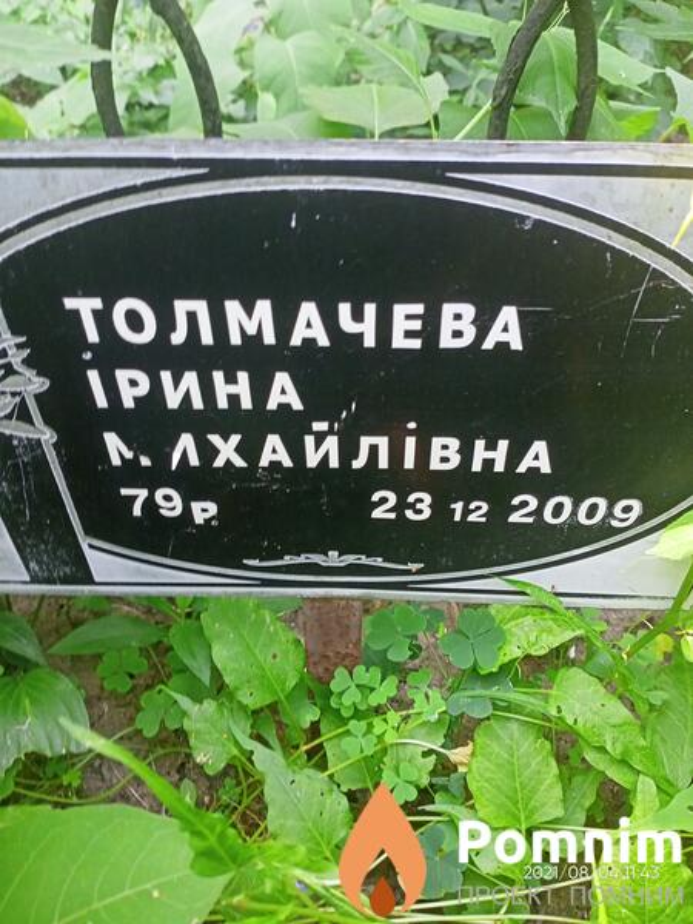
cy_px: 462
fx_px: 747
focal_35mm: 28
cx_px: 346
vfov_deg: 63.4
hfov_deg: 49.7
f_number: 1.8
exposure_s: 1/33.3
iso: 247
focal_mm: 4.05
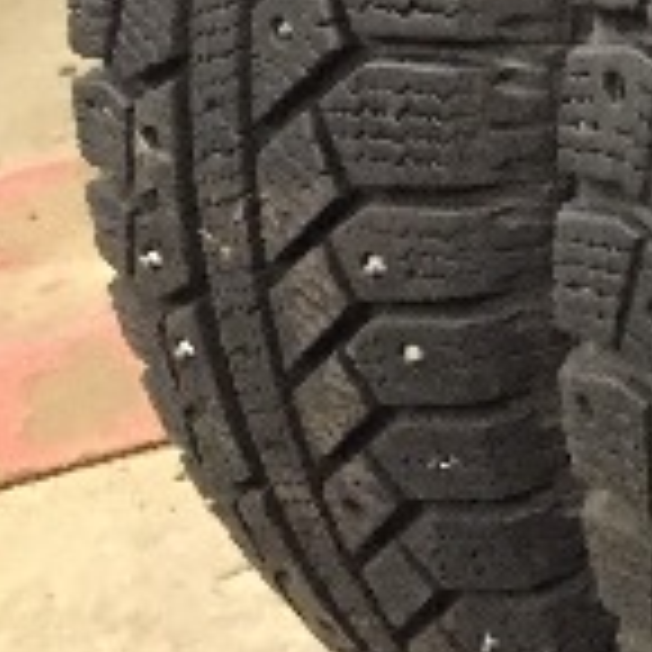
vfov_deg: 11.8
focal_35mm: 144
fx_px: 3069
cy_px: -225
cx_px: 1821
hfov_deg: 9.8
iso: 400
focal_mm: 4.15
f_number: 2.2
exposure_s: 1/17
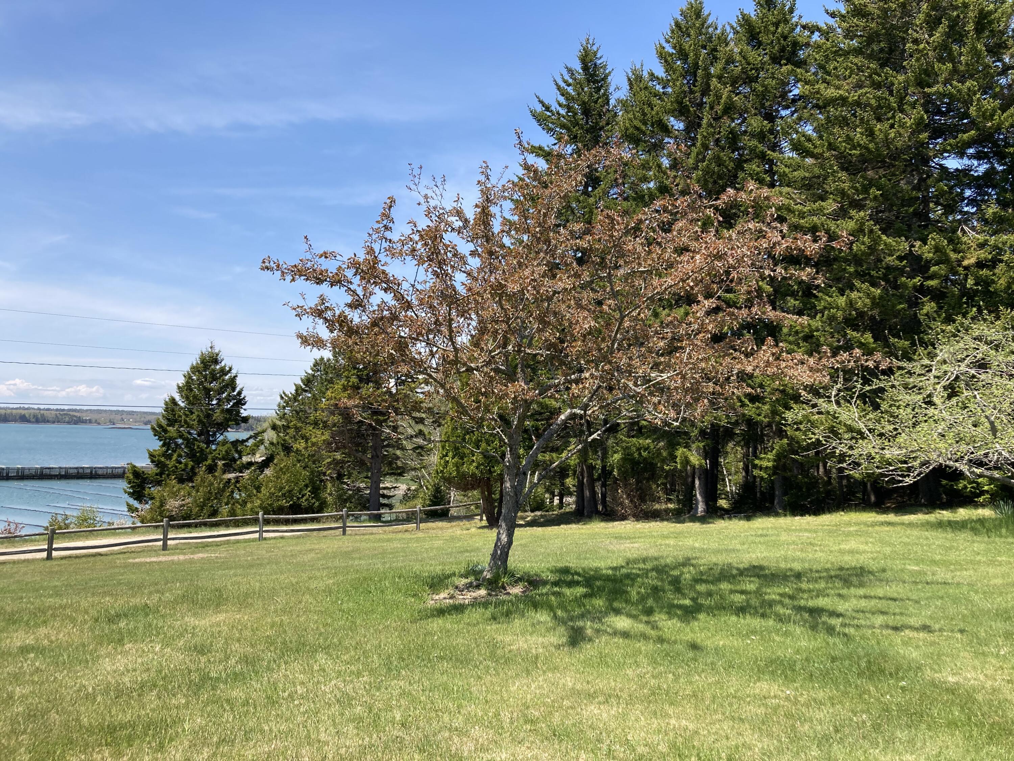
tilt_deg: +6.1
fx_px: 820
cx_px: 507
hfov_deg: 63.4
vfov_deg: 49.7
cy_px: 380
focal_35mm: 28
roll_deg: -0.4
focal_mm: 3.99
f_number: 1.8
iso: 20
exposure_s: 1/1389
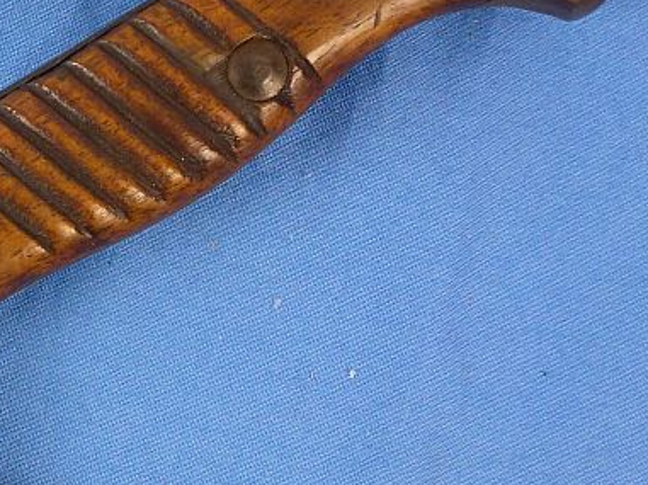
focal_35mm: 103
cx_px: -17
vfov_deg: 14.3
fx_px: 1926
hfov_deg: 18.5
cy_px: 252
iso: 320
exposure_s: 1/80
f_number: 4.1
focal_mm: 8.7
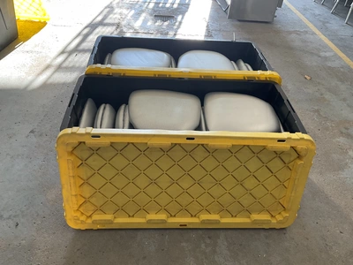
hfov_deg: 61.7
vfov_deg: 48.2
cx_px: 176
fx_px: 296
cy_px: 132
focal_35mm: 29
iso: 40
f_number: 1.8
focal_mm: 3
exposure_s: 1/60
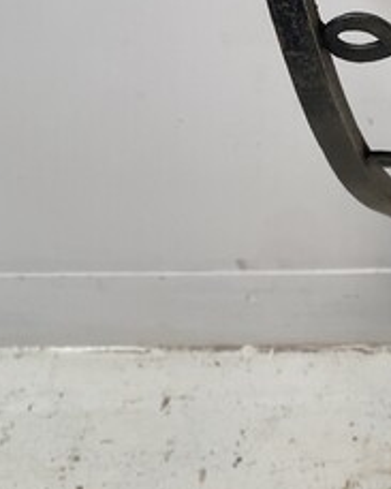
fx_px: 1028
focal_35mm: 71
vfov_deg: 26.1
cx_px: 410
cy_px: 77
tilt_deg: -37.1
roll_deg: +4.0
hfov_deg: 20.7
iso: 80
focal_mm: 4.25
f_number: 1.8
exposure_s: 1/121
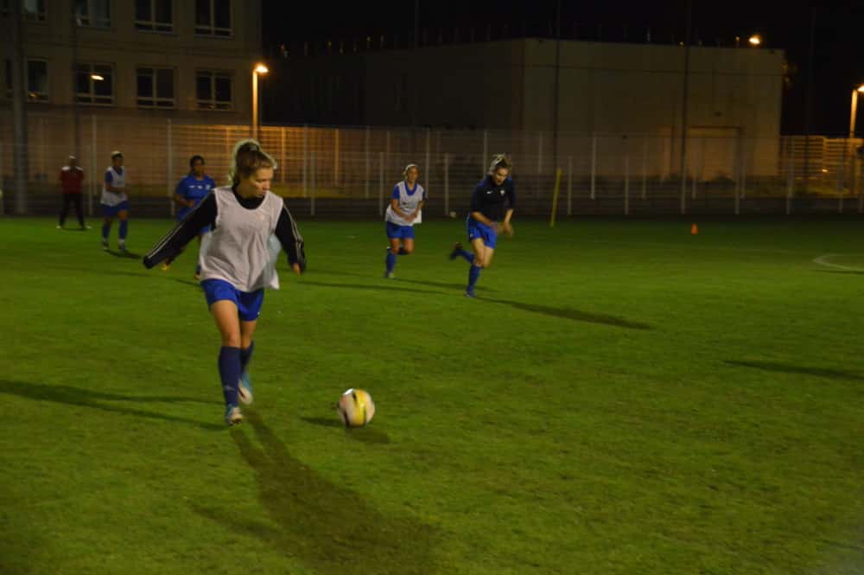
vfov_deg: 19.7
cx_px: 432
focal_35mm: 69
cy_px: 288
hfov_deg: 29.3
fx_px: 1655
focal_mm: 46
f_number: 4.8
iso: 3200
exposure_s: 1/60
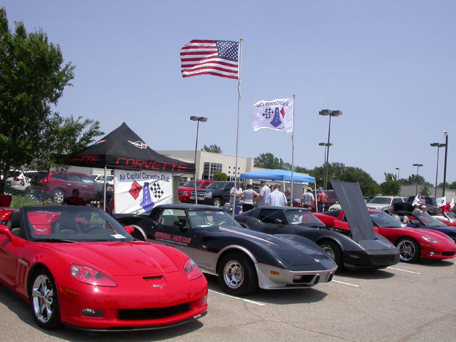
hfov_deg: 49.0
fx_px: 501
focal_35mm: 38
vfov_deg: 37.7
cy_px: 171
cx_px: 228
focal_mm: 7.85
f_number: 7.5
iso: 100
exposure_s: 1/425
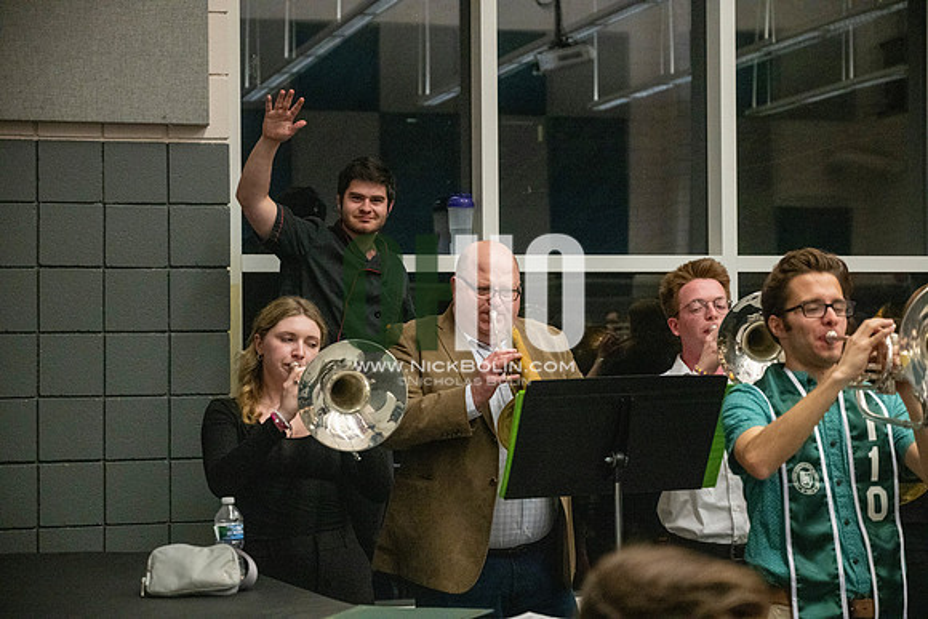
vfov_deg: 19.5
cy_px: 310
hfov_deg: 28.8
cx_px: 464
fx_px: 1805
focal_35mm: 70
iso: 10000
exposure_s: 1/500
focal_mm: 70
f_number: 4
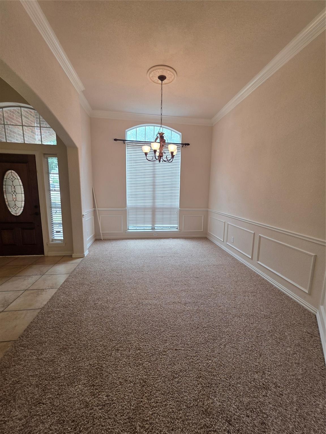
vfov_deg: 106.2
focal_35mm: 13
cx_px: 163
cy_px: 217
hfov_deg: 89.9
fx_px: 163
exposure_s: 1/52.5
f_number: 1.9
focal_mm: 2.2
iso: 80
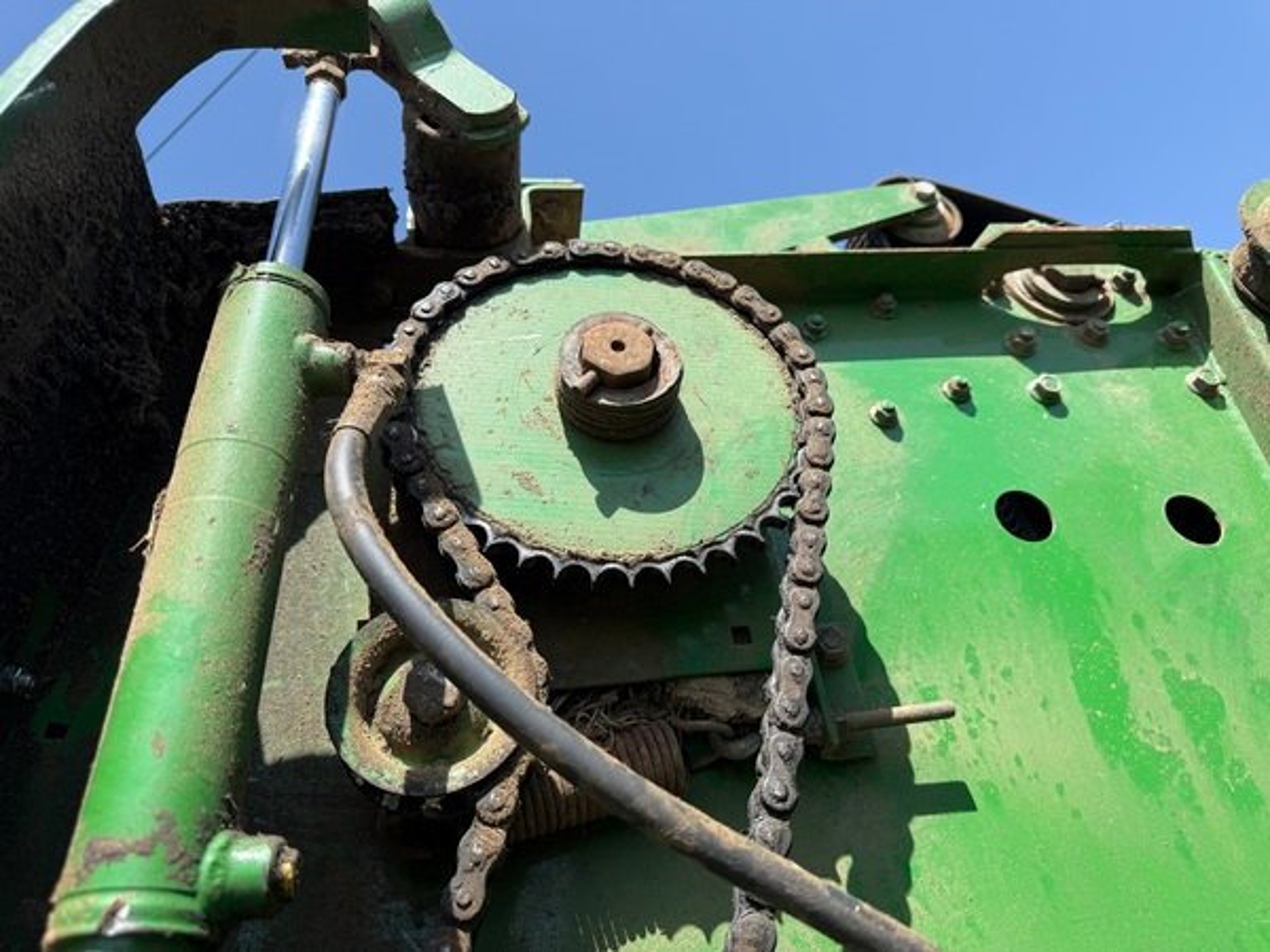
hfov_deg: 71.6
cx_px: 635
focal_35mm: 24
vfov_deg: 56.8
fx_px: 881
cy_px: 476
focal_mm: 6.76
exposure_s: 1/2299
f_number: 1.78
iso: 80
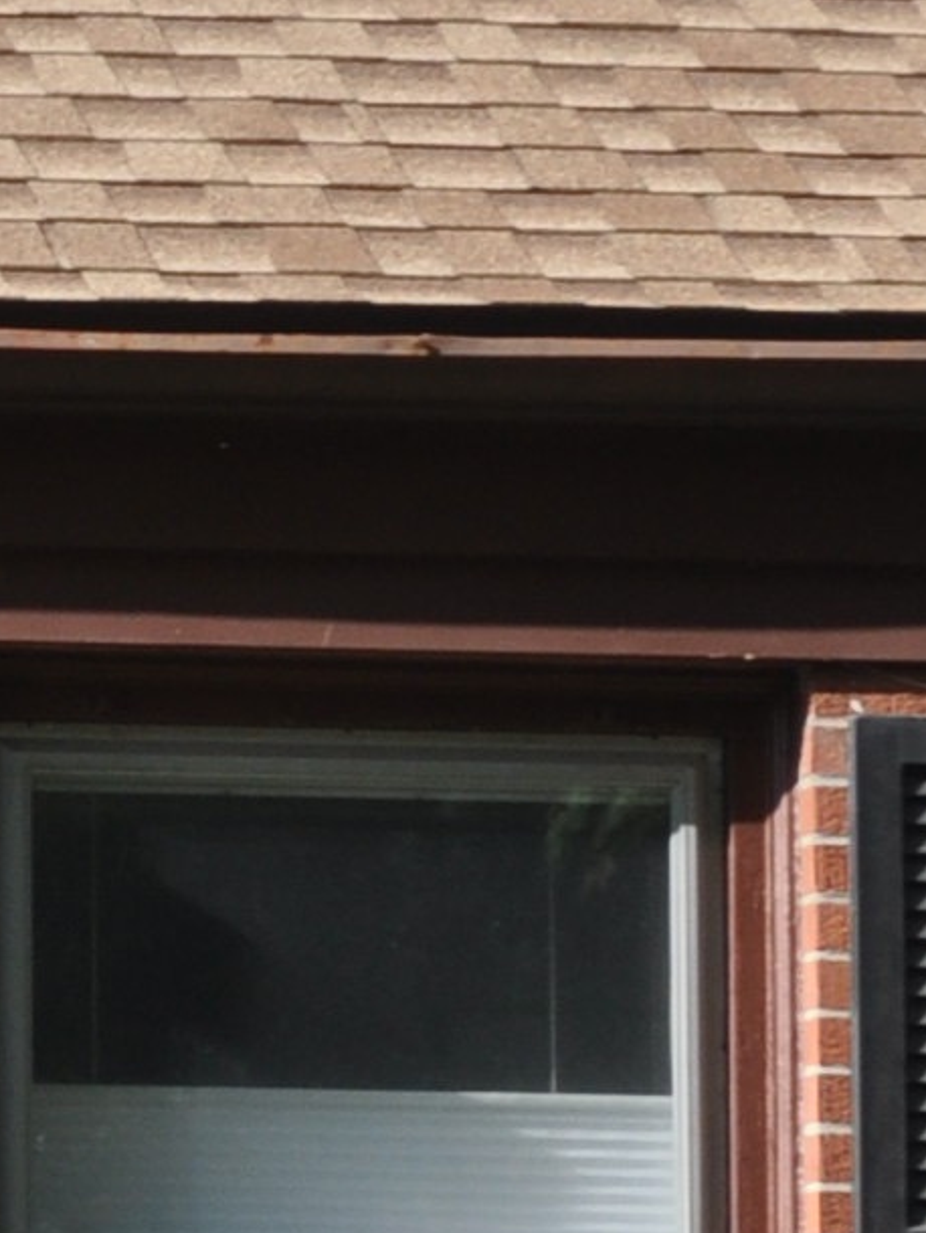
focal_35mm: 243
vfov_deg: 8.1
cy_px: 999
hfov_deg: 5.7
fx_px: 8661
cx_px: -1797
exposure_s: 1/250
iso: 200
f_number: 8
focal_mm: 24
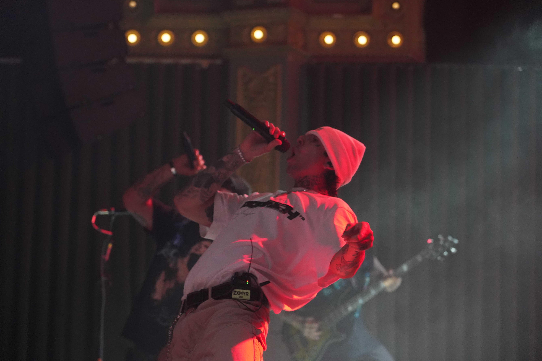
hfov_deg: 19.5
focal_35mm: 105
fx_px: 1581
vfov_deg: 13.0
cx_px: 271
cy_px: 180
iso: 8000
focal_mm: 105
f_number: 4
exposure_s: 1/125
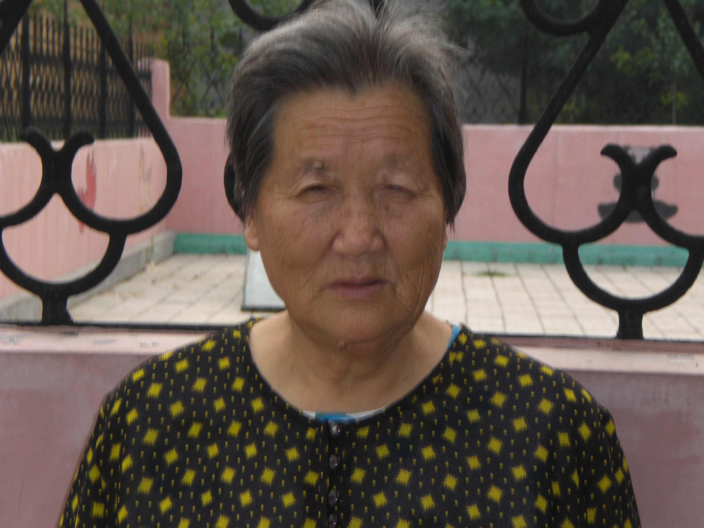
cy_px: 264
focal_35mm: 114
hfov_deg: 17.3
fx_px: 2318
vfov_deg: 13.0
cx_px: 352
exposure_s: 1/80
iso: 100
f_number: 5.9
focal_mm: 18.9
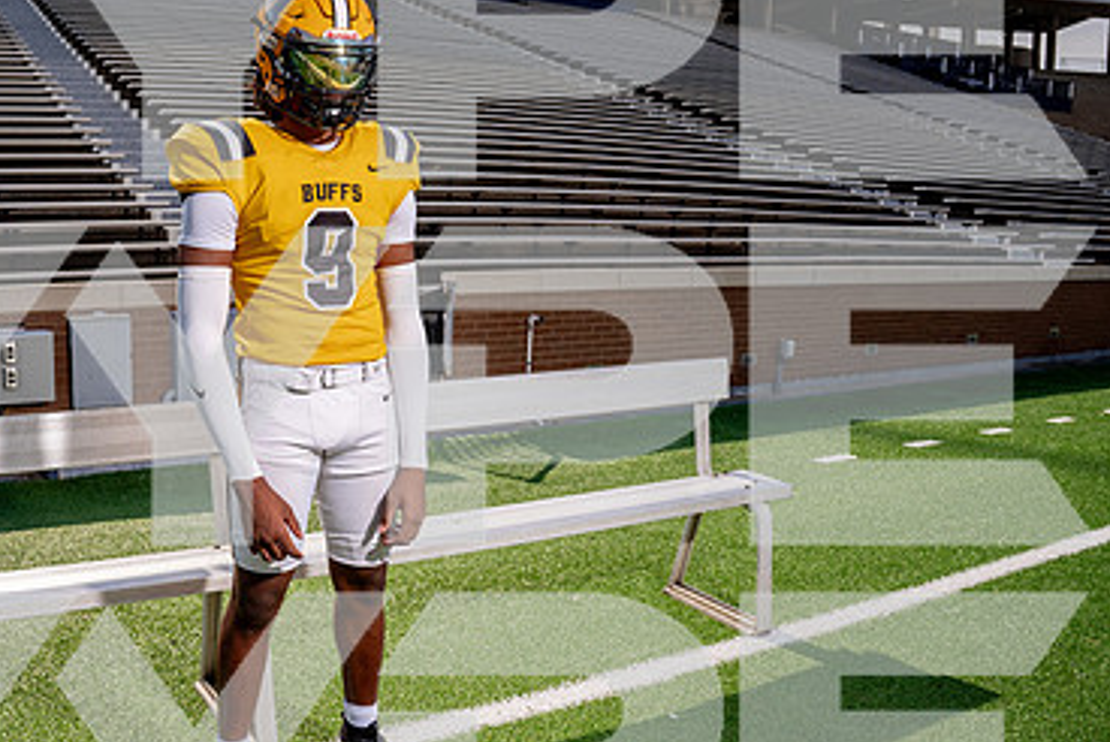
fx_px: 987
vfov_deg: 41.2
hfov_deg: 56.8
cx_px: 329
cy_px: 388
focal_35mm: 32
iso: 100
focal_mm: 20
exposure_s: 1/640
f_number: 5.6
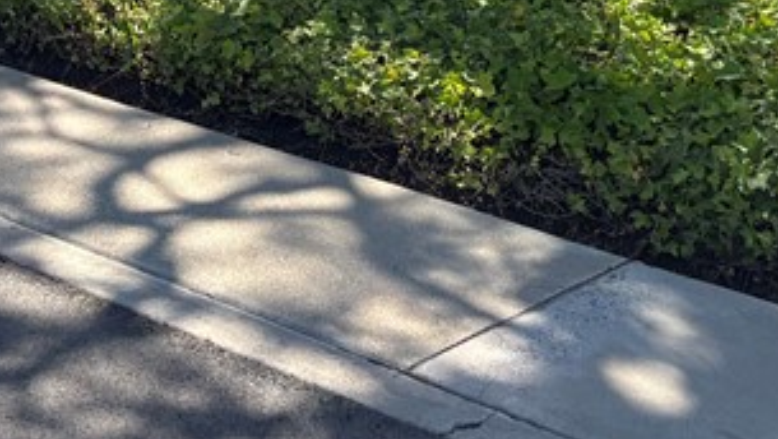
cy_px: -459
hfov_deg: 20.8
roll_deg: -0.9
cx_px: -184
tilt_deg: +0.0
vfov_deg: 11.4
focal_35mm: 95
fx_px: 1961
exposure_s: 1/1337
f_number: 1.6
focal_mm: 5.96
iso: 50
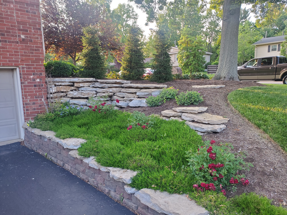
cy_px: 108
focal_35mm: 26
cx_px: 144
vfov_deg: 53.1
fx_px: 216
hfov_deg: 67.3
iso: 125
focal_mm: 4.3
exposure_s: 1/120
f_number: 2.4
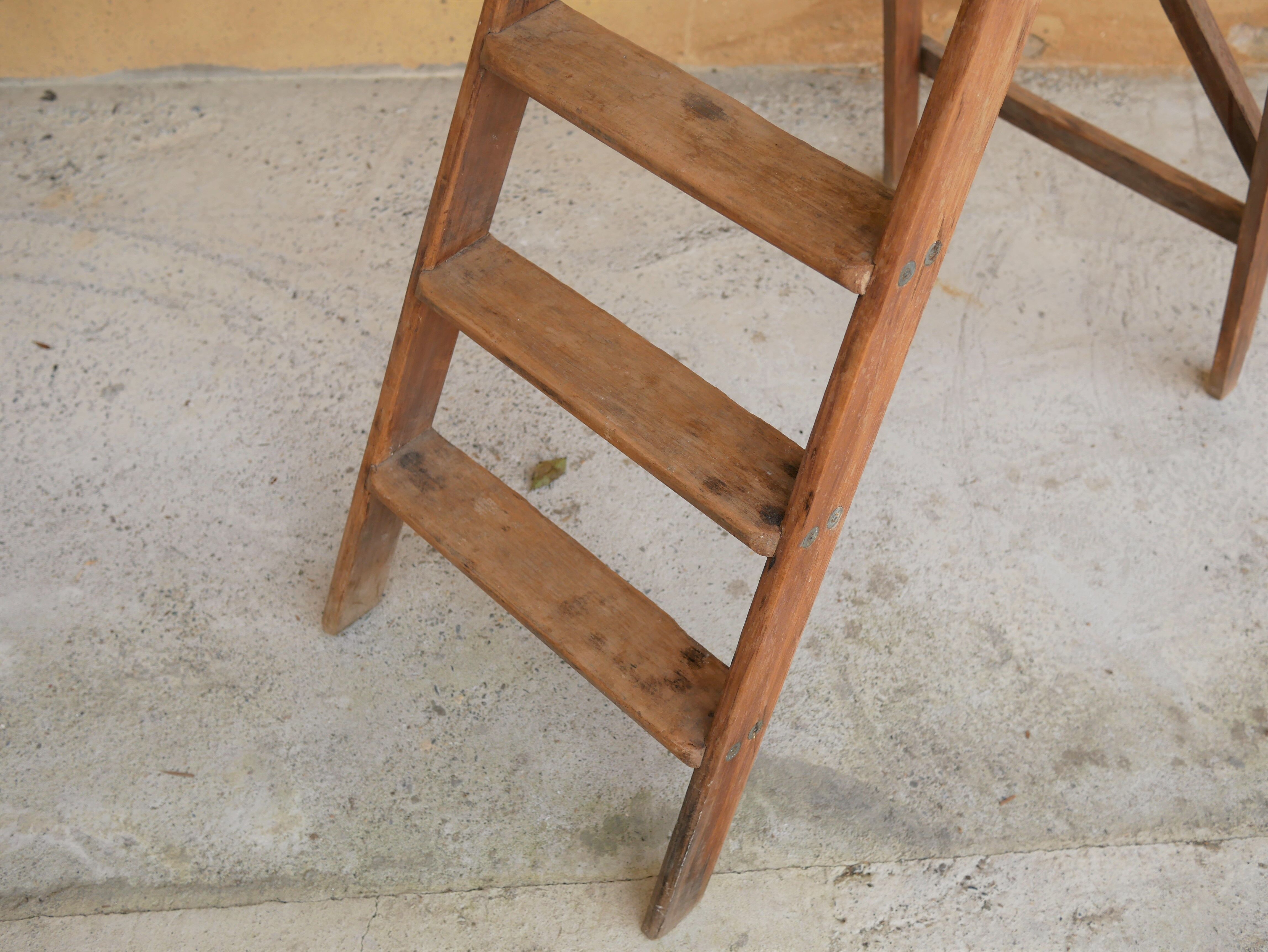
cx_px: 634
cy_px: 476
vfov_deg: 36.0
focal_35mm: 40
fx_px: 1466
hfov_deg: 46.8
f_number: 2.8
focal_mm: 20
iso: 200
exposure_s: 1/250
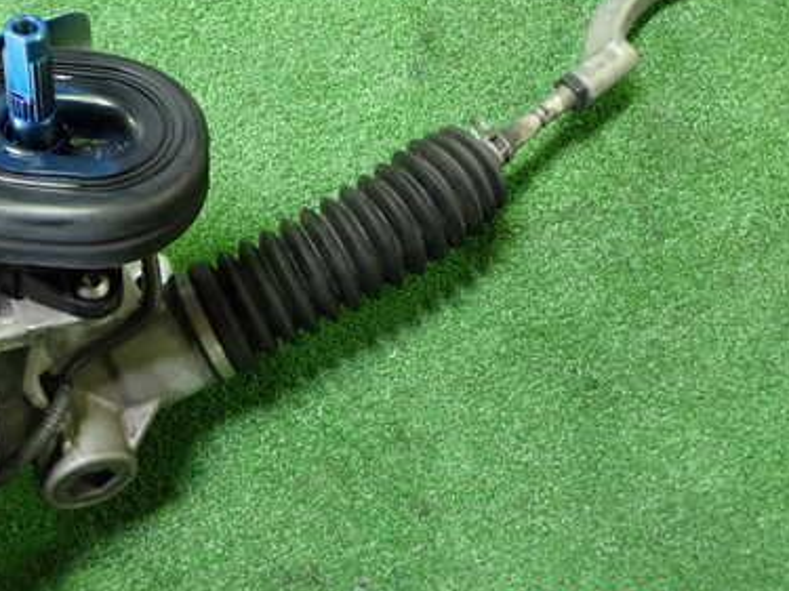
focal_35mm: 48
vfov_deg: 29.9
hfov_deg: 39.6
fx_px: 1094
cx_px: 351
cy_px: 175
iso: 400
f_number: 2.3
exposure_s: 1/30
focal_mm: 5.4
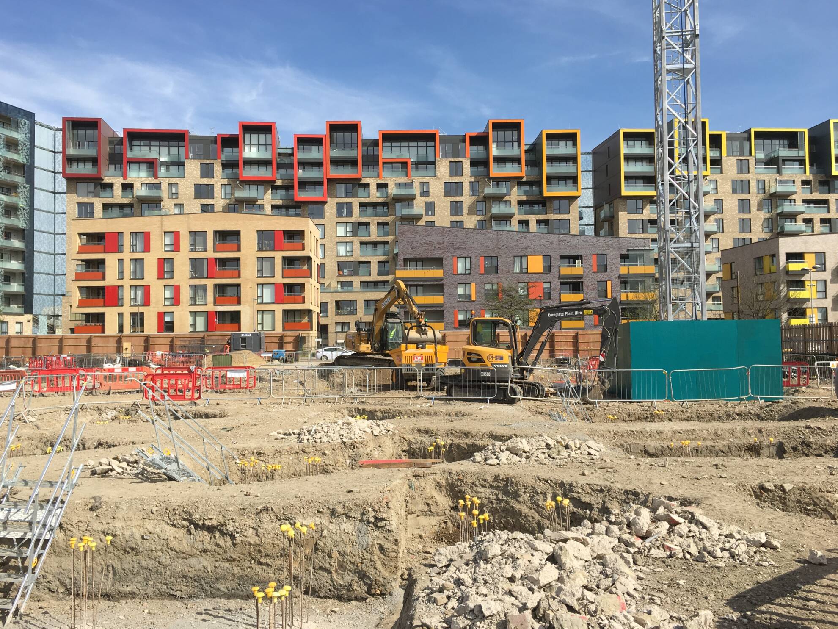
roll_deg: +1.5
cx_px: 406
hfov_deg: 60.0
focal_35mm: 30
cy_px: 310
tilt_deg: +1.8
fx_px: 726
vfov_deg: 46.8
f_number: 2.2
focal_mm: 4.15
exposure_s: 1/1748
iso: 25
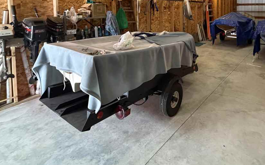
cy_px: 16
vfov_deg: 47.5
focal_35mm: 23
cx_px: 175
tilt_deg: -2.3
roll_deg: -0.1
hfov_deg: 75.0
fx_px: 166
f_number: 2.2
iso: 800
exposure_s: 1/60
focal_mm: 2.22
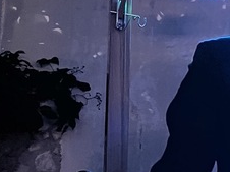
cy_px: 130
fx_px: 551
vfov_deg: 17.6
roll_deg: -0.5
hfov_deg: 20.5
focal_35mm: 83
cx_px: 336
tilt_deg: +2.0
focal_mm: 5.1
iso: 640
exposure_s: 1/33
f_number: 1.6
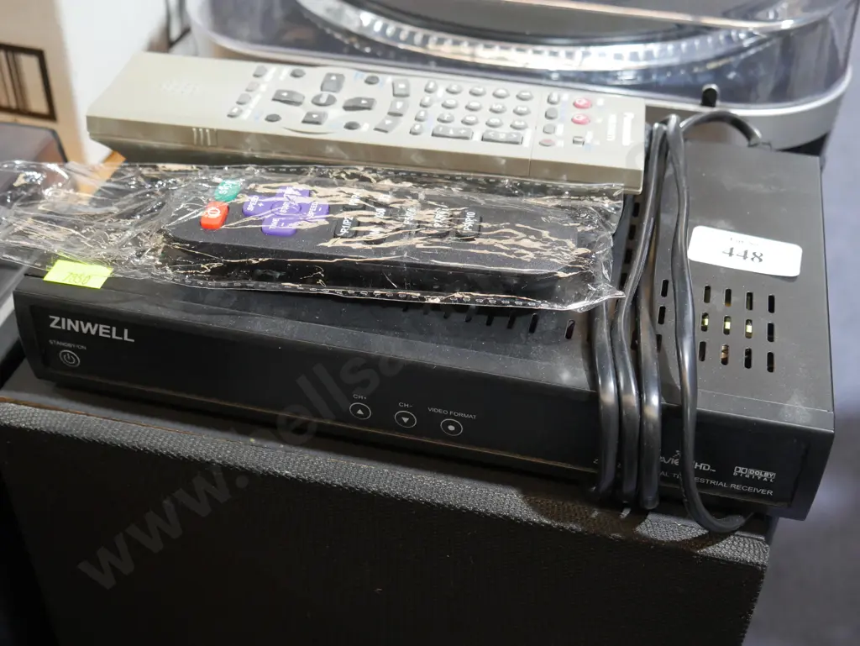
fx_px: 1094
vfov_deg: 32.9
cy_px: 323
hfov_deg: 42.9
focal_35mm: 44
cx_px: 430
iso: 1250
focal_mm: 22
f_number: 4.7
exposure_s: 1/60
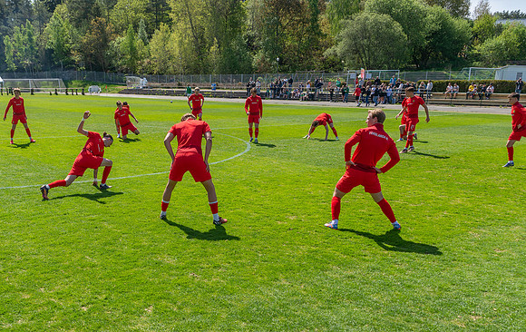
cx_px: 177
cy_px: 234
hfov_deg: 51.6
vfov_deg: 34.1
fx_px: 533
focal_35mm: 37
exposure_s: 1/800
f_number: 4
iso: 100
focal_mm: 24
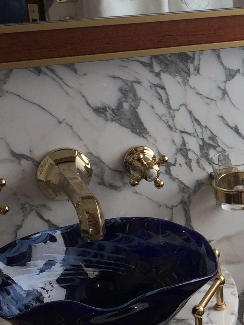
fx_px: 770
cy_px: 152
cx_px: 292
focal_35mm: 82
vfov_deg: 23.8
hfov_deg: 17.2
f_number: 2.2
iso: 32
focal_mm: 4.15
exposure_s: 1/100
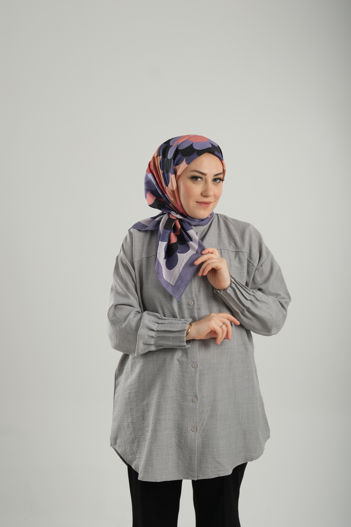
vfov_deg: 37.5
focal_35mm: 53
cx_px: 176
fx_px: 775
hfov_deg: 25.5
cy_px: 264
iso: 125
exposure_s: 1/256
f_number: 7.1
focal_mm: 35.3
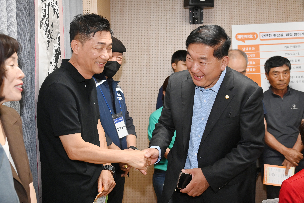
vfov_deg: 27.0
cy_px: 102
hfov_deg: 39.6
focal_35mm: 50
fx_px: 422
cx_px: 152
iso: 6400
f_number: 6.3
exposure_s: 1/250
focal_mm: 50
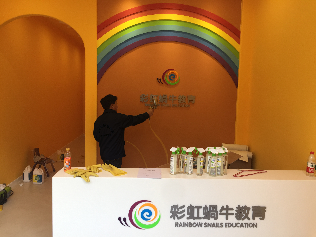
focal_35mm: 29
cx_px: 158
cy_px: 118
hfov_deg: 61.7
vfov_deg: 48.2
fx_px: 265
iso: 40
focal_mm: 4.15
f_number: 2.2
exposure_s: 1/100
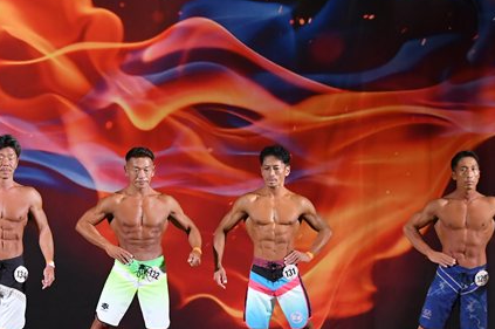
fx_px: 2719
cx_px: 119
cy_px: 191
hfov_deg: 10.4
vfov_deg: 6.9
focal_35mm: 198
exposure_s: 1/400
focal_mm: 72
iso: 3200
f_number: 5.6
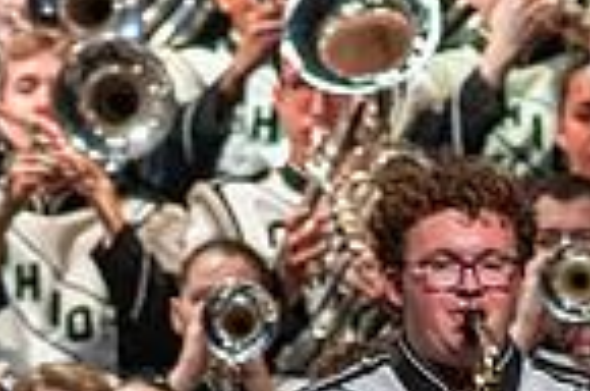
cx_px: 281
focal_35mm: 1204
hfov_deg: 1.7
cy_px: 692
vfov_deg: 1.1
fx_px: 19689
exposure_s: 1/400
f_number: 5.6
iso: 5000
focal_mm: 300
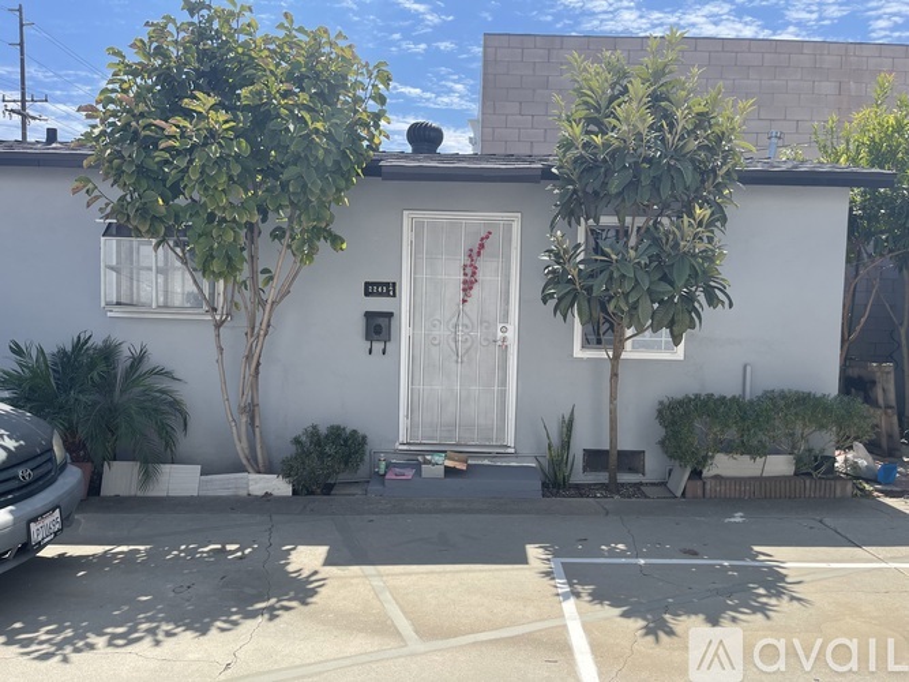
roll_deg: -2.0
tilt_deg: -4.9
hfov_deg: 67.3
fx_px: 683
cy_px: 341
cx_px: 454
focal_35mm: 26
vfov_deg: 53.0
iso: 32
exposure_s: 1/2336
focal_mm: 5.1
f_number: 1.6
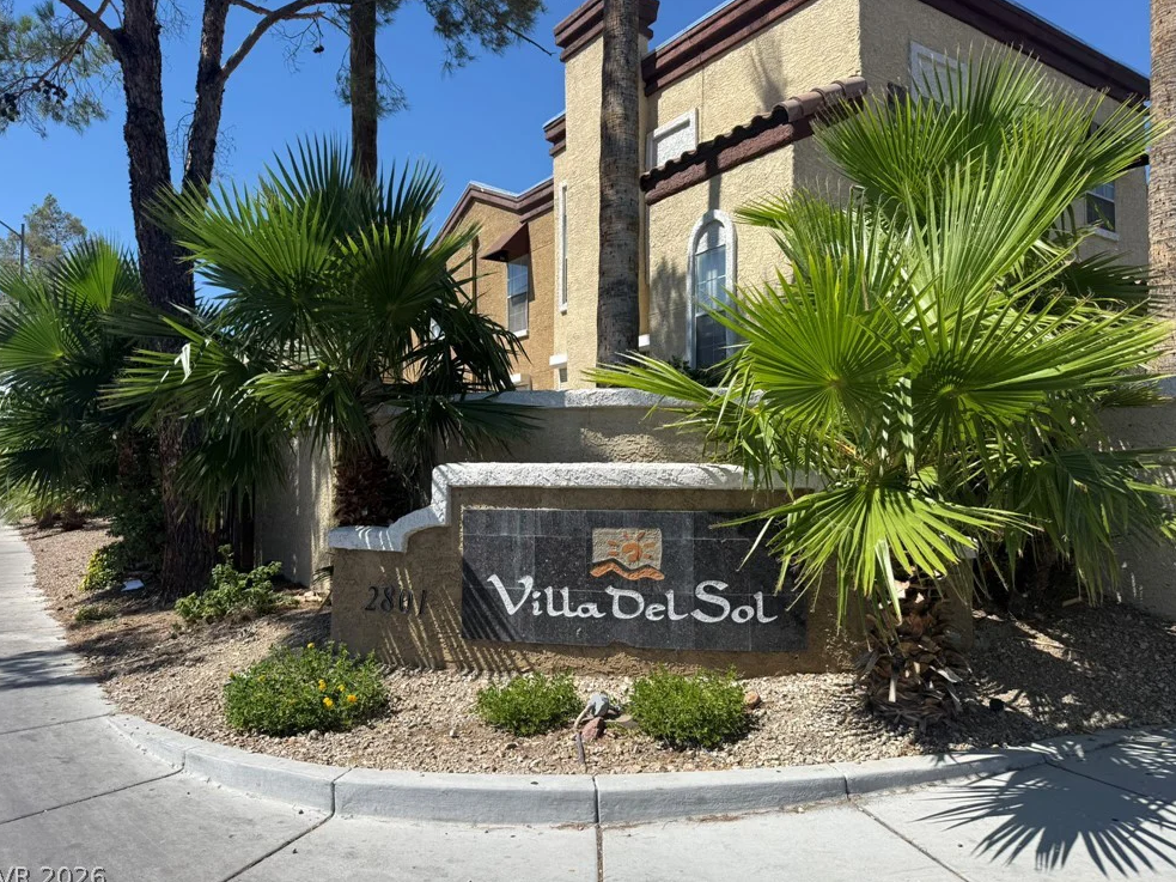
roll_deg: +0.2
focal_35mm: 25
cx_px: 587
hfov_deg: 69.4
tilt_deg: +3.5
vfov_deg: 54.9
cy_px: 437
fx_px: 849
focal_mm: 6.76
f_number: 1.78
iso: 80
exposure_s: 1/3759
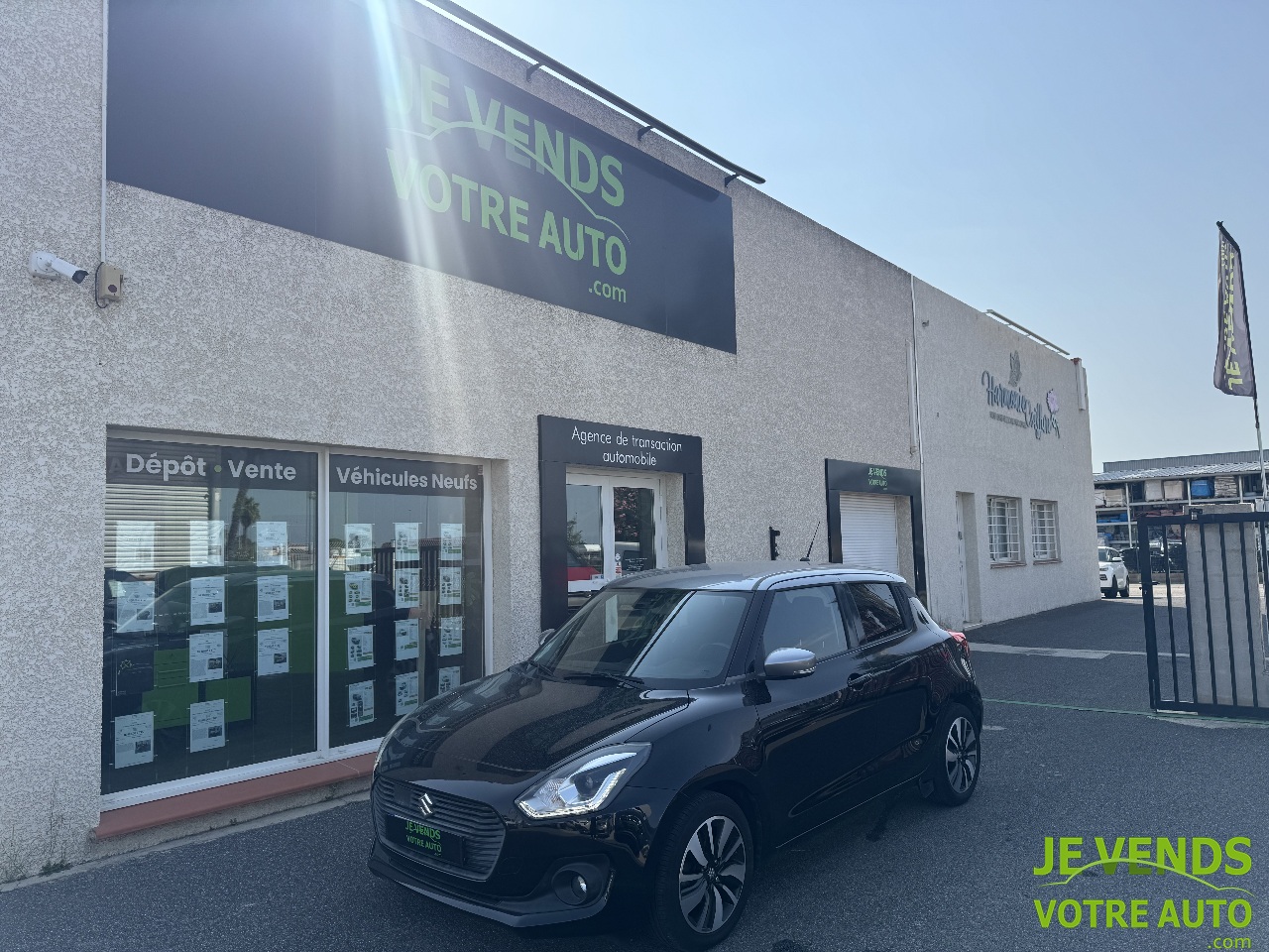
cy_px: 476
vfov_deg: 56.8
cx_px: 634
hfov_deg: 71.6
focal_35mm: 24
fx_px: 880
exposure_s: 1/4049
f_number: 1.78
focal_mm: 6.76
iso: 80
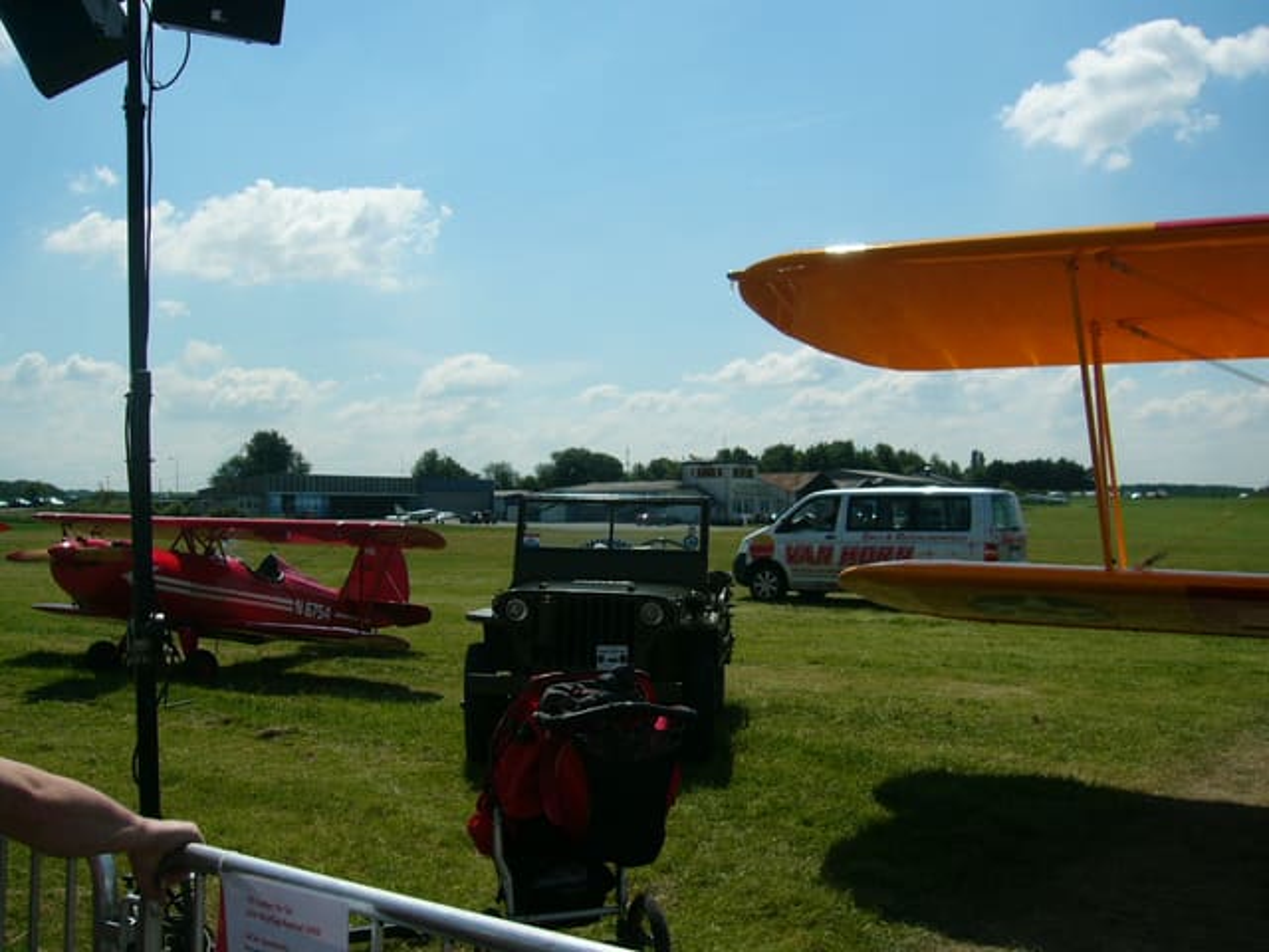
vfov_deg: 40.7
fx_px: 1283
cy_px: 476
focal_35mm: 35
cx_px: 634
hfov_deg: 52.6
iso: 50
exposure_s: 1/250
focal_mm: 5.8
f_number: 8
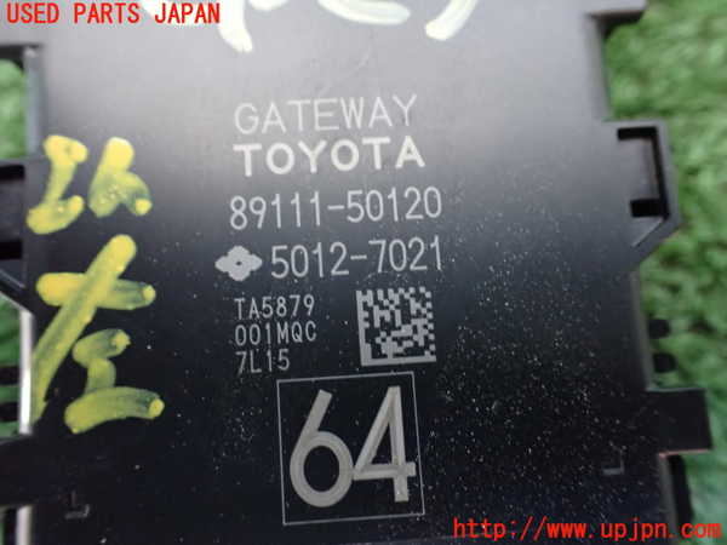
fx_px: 630
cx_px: 364
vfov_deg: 46.8
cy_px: 272
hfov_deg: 60.0
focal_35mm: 30
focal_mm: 5.4
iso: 1250
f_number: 2.3
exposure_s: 1/30
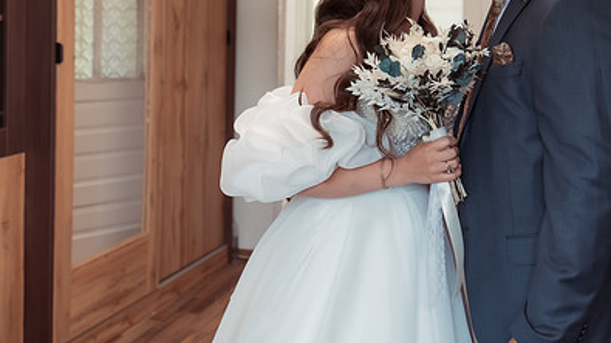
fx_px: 826
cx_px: 362
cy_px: 75
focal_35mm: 51
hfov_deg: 40.4
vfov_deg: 23.2
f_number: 2.8
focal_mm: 30
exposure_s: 1/250
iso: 1000
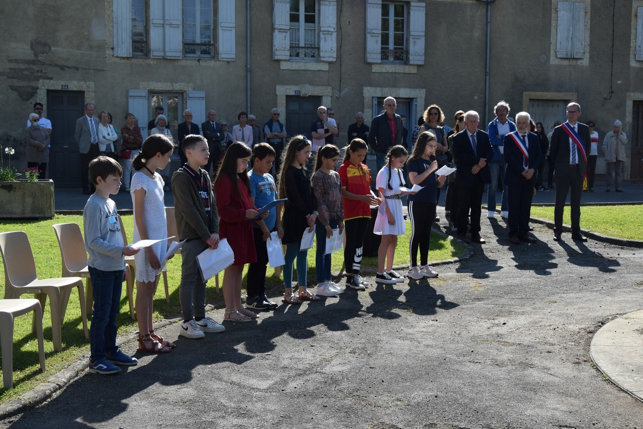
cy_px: 214
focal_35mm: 51
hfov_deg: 38.9
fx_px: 911
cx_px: 322
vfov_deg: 26.5
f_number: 9
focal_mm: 34
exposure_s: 1/320
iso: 200
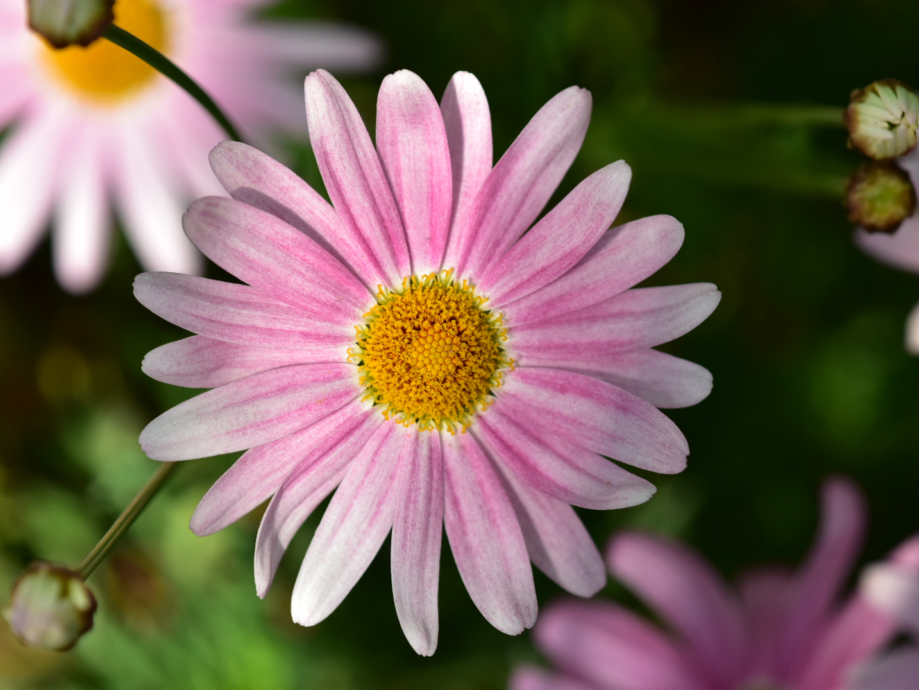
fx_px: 3678
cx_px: 432
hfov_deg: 14.2
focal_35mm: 139
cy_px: 344
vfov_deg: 10.7
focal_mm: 85
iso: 320
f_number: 6.3
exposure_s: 1/500
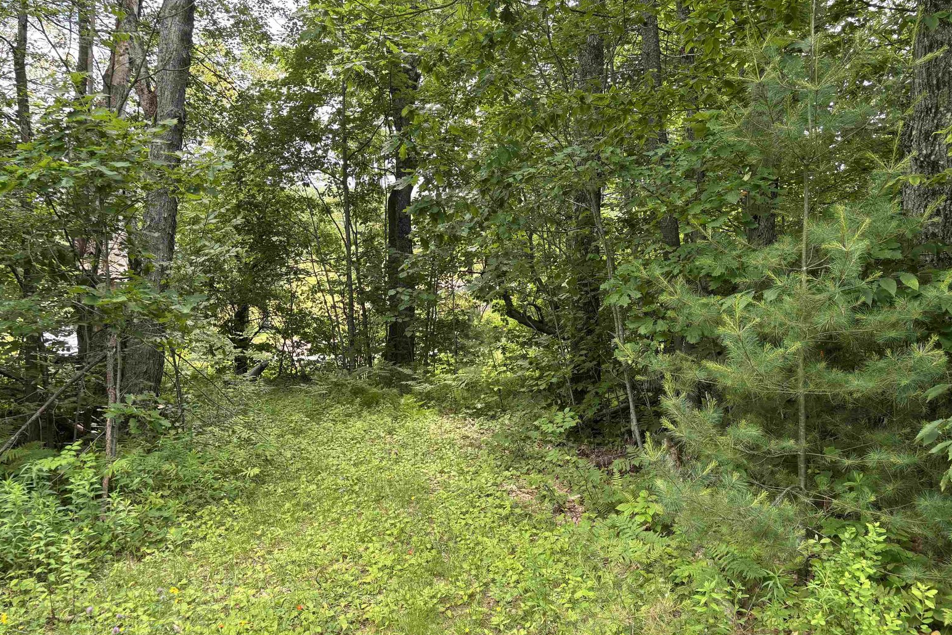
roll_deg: +1.2
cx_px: 481
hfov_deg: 65.5
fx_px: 740
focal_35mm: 28
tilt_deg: -0.7
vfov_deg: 46.3
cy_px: 346
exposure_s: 1/170
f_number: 1.6
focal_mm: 5.96
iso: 40
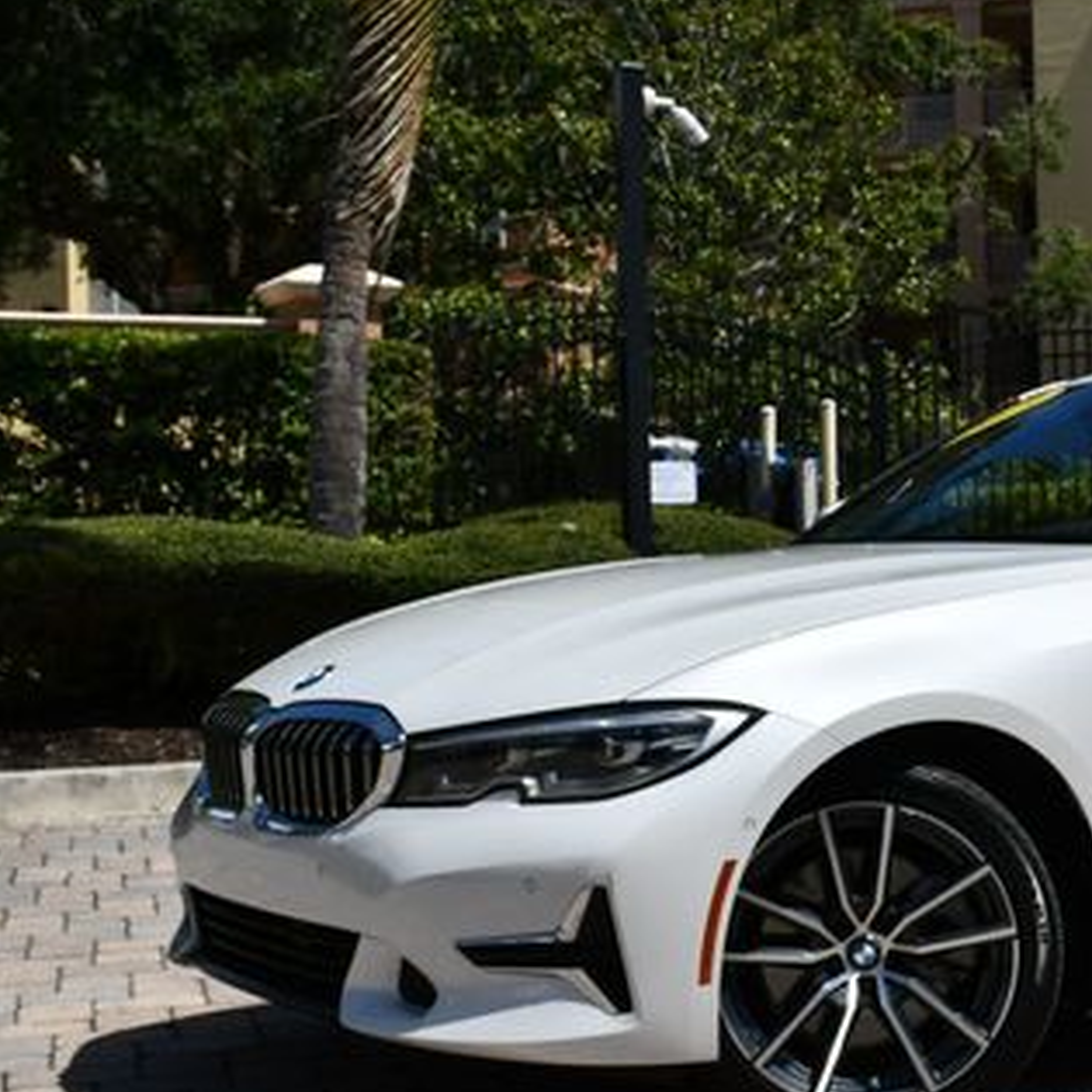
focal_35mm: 76
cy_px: 582
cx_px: 1099
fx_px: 2712
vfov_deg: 22.8
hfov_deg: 21.9
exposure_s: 1/400
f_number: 10
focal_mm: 22
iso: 100
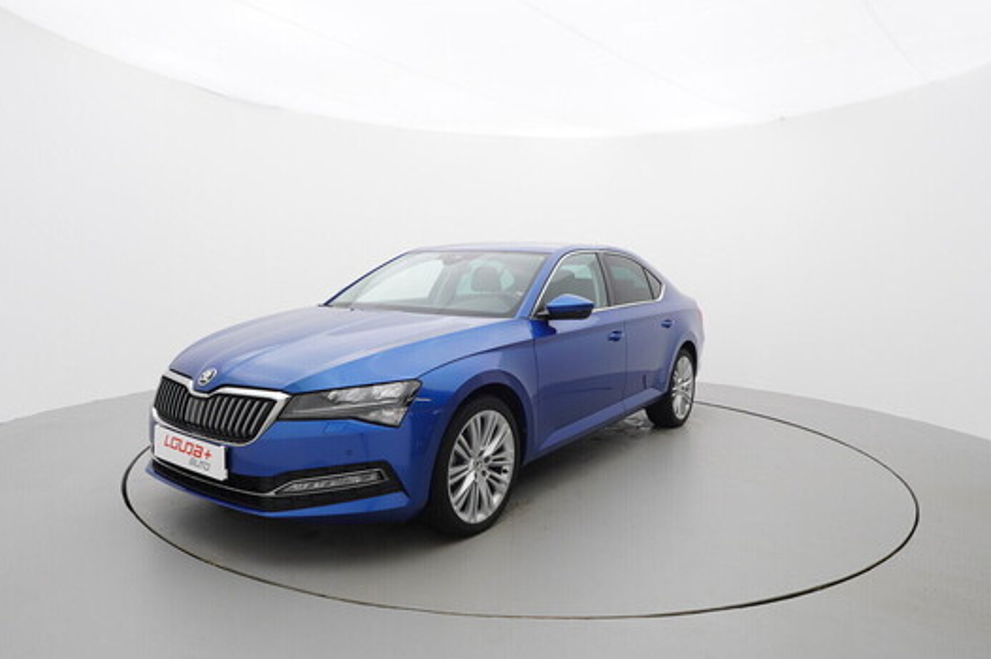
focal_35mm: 24
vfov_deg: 54.0
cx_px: 504
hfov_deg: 74.9
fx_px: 647
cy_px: 329
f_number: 5.6
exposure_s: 1/80
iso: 200
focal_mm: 15
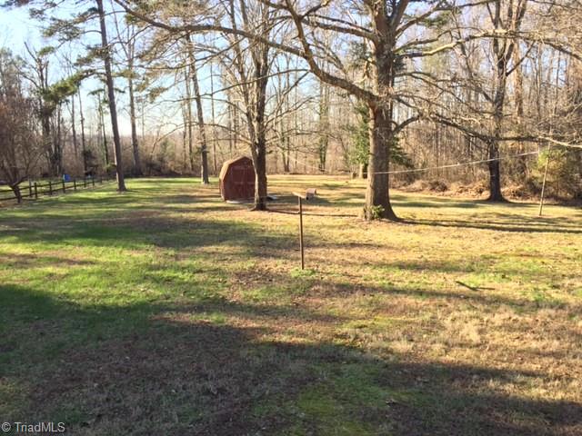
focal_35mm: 29
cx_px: 291
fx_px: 488
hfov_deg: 61.7
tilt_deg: -8.2
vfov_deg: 48.2
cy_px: 218
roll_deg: -0.4
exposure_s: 1/244
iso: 32
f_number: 2.2
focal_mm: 4.15
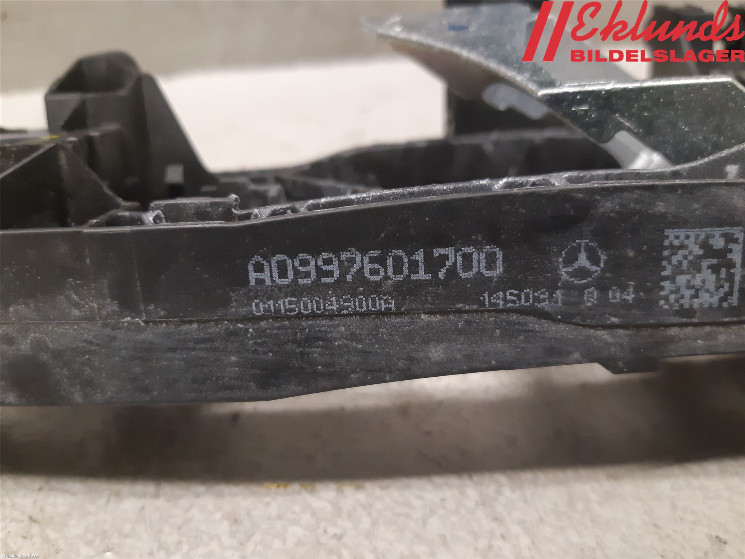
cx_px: 372
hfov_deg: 67.3
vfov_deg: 53.1
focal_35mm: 26
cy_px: 280
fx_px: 560
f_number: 1.7
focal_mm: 3.93
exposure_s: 1/50
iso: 320
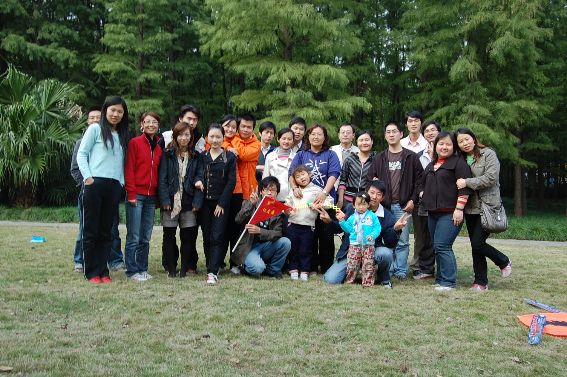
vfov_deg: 39.9
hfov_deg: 57.3
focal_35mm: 33
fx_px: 519
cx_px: 284
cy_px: 188
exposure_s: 1/60
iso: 200
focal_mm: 22
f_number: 8
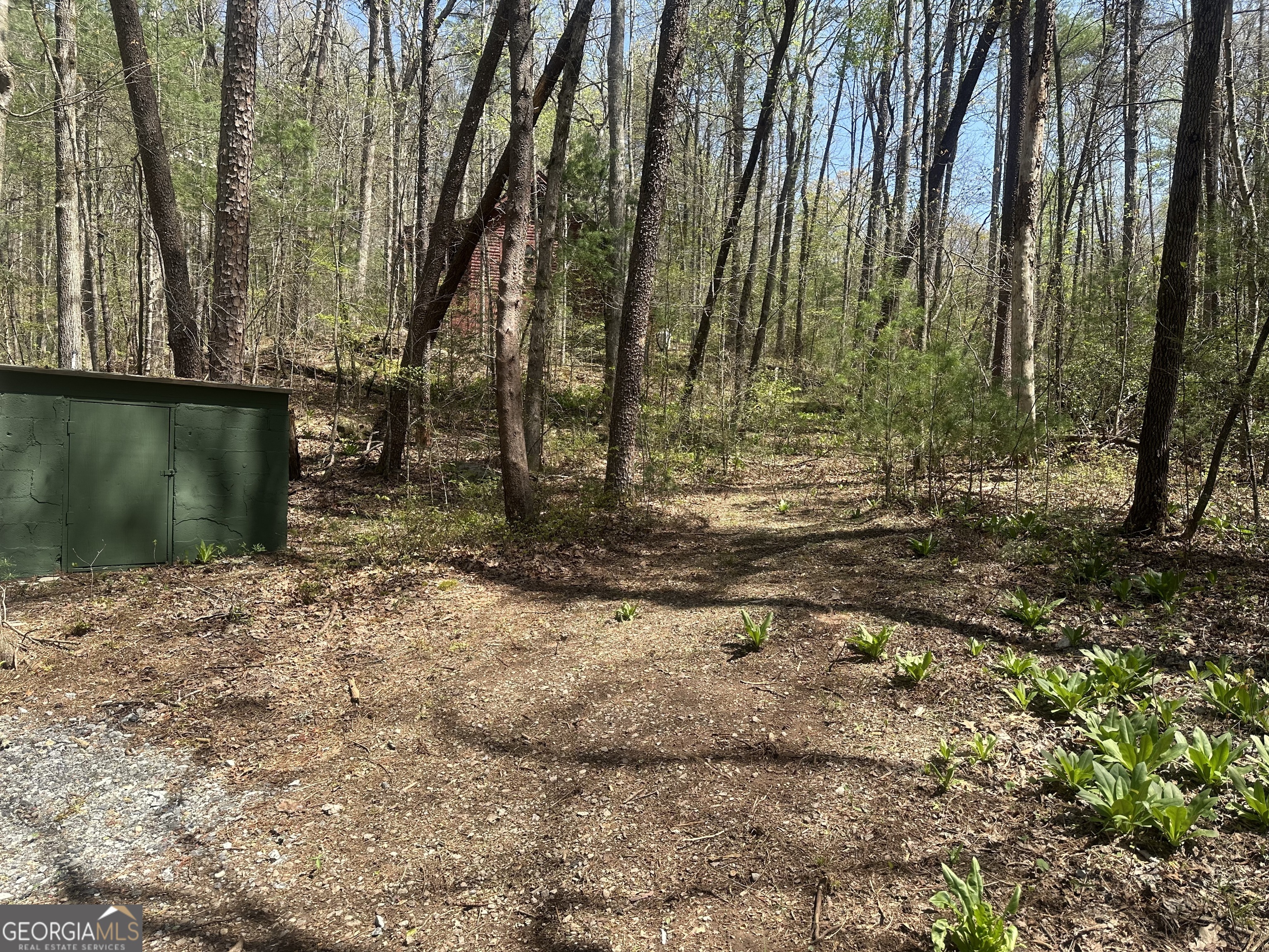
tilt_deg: +0.1
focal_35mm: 24
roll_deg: -1.0
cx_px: 634
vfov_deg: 56.8
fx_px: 880
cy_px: 476
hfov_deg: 71.6
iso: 80
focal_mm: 6.86
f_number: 1.78
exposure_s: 1/1256
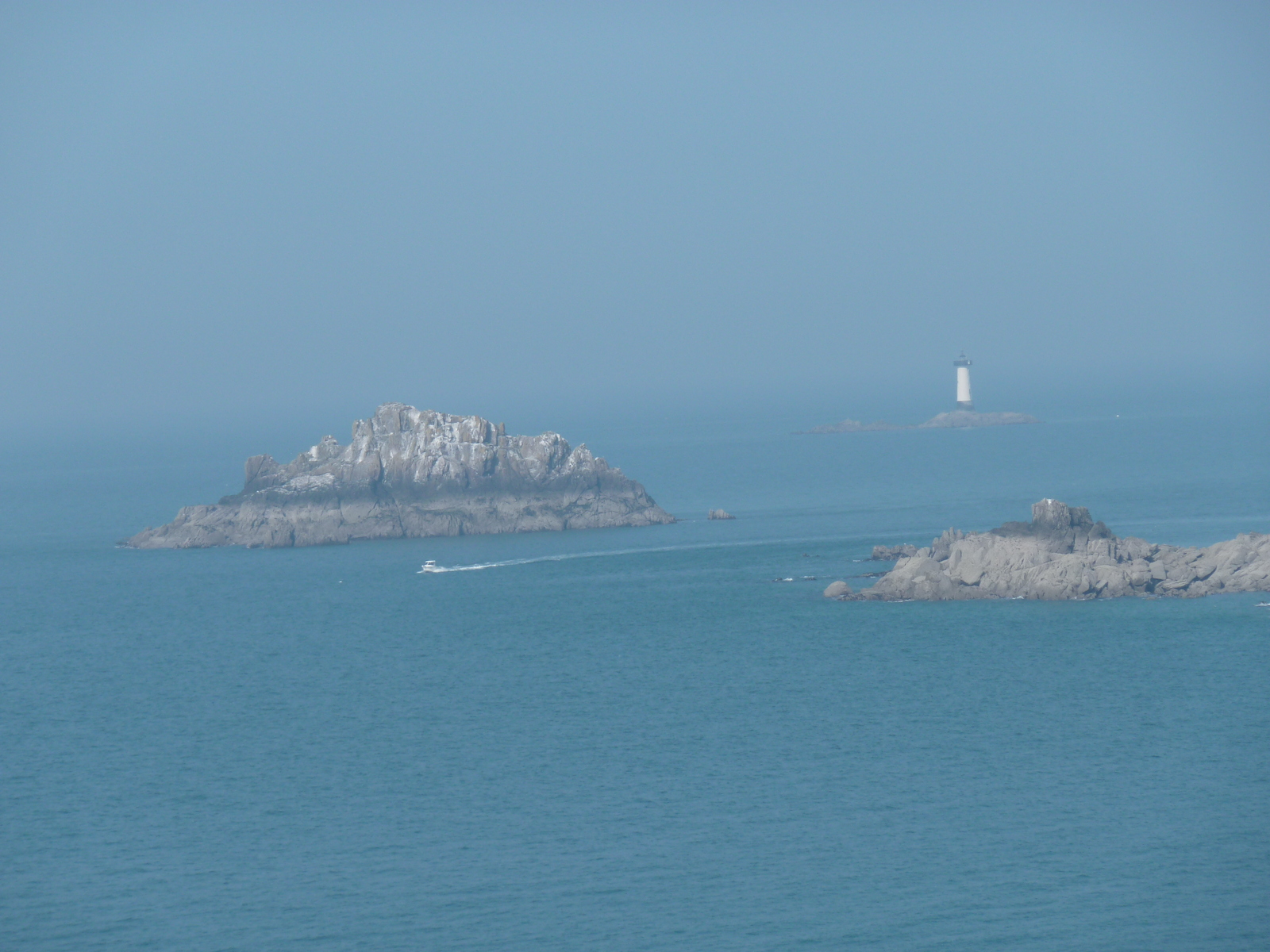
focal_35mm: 182
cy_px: 476
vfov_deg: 8.2
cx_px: 635
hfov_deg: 10.9
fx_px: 6677
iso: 80
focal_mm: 29.9
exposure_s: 1/500
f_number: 5
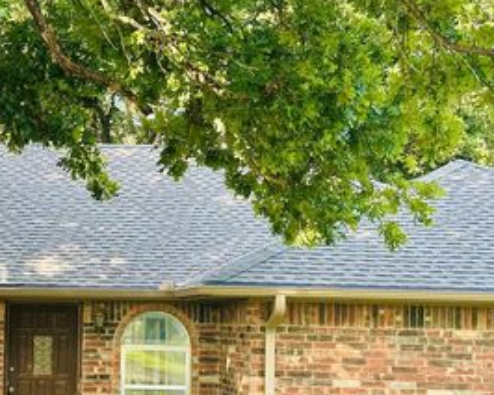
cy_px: 285
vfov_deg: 17.4
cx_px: 59
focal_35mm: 88
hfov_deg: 21.3
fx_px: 1287
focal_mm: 6.86
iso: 64
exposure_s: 1/319
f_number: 1.78
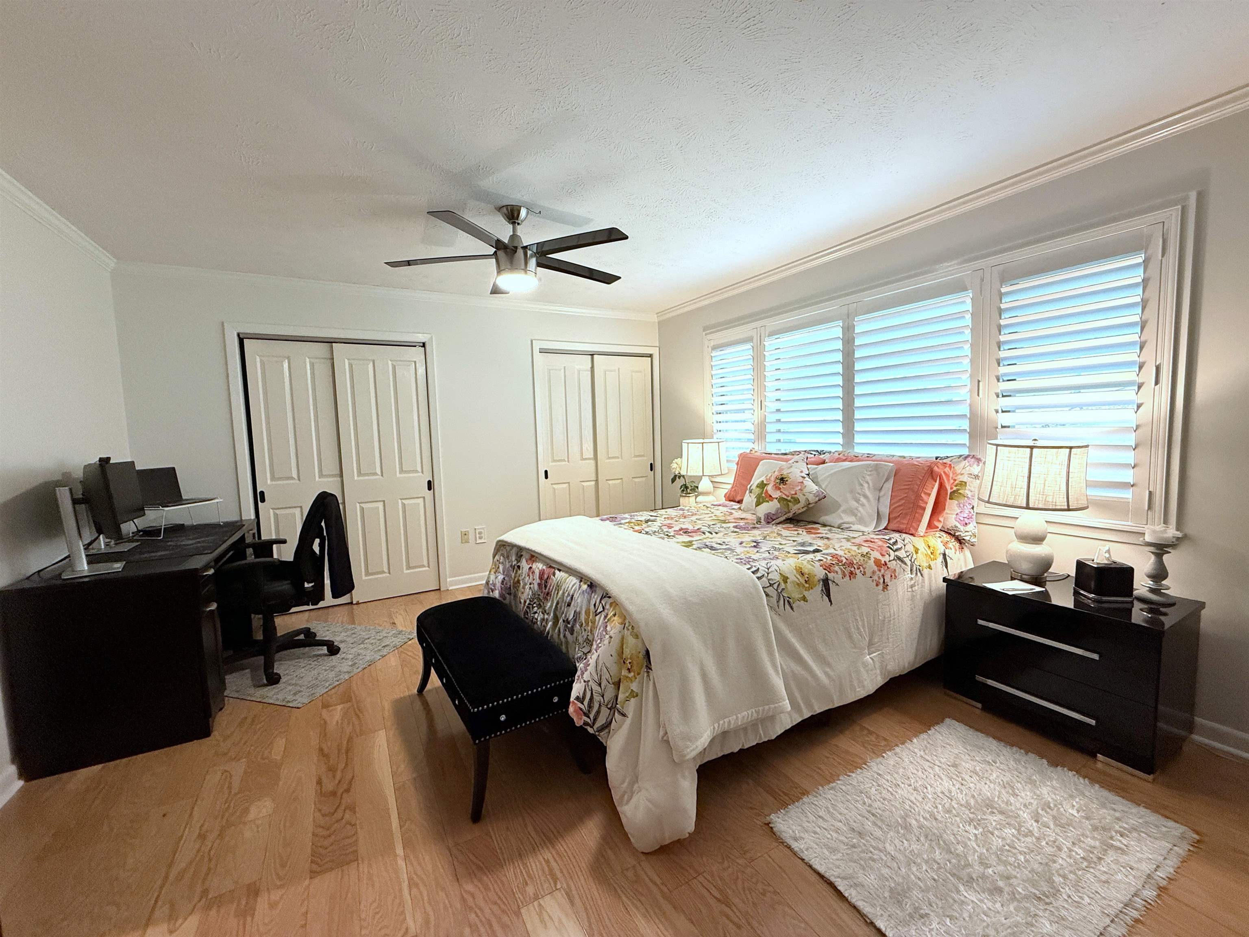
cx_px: 624
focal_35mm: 14
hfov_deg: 102.1
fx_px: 505
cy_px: 468
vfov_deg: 85.7
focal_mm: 2.22
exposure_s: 1/60
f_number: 2.2
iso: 250
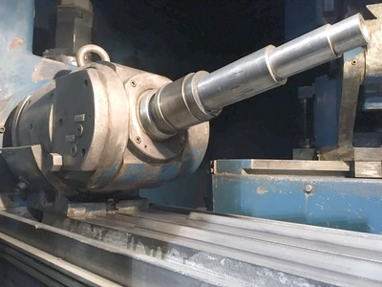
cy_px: 144
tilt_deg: +3.9
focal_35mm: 29
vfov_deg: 48.2
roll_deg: -1.2
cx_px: 191
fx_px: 320
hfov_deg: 61.7
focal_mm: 4.15
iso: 320
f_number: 2.2
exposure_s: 1/15
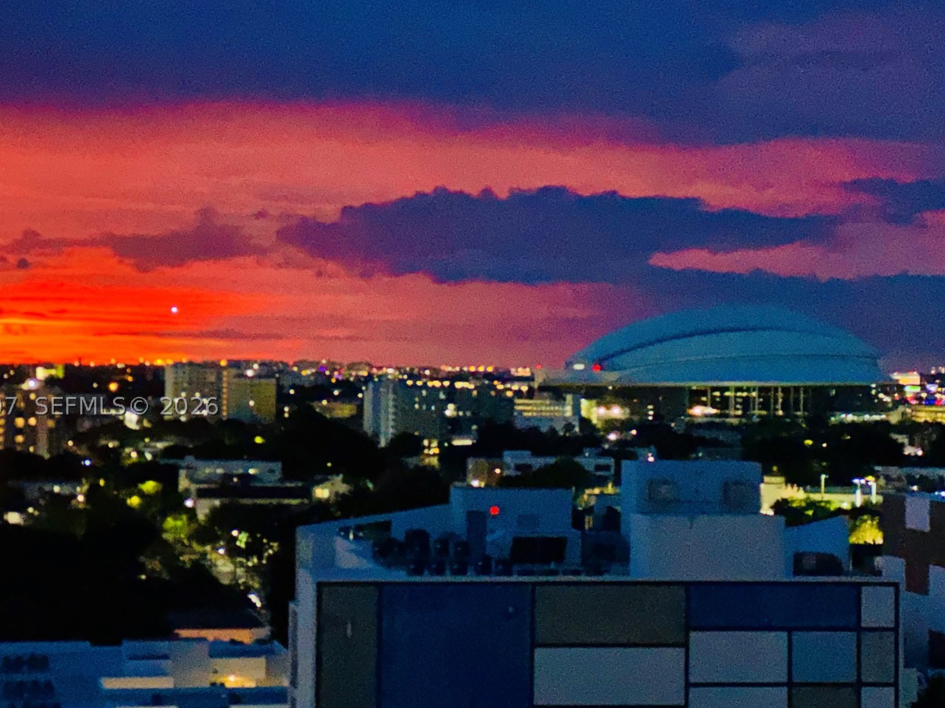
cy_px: 406
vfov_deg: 16.2
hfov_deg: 21.5
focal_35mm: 91
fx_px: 2484
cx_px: 433
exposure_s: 1/34
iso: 800
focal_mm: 9
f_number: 2.8
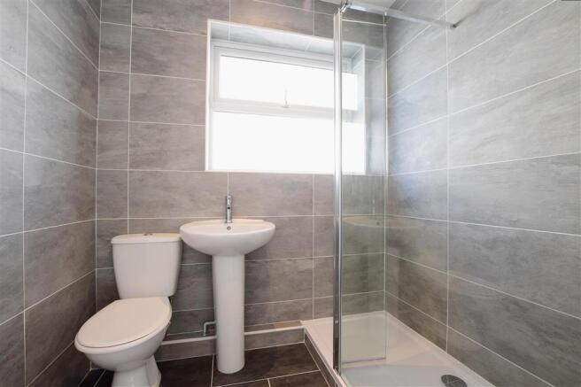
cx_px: 290
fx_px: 242
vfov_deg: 77.3
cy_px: 194
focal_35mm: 15
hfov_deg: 100.4
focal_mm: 10
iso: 400
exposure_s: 1/20
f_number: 8
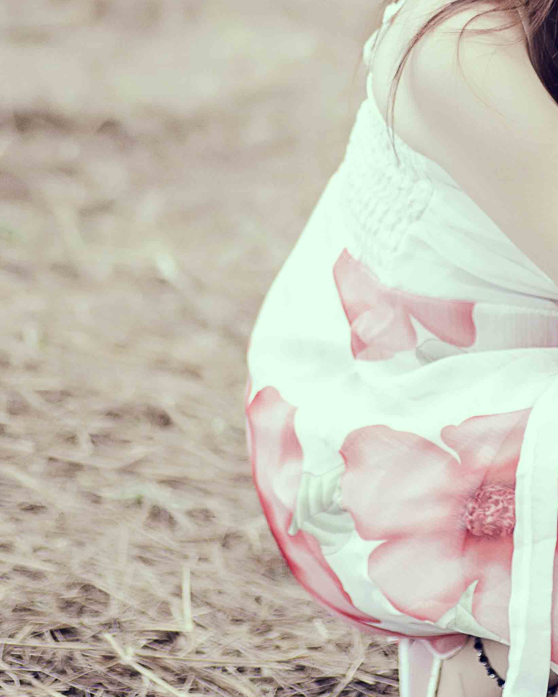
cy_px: 91
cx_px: 490
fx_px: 6276
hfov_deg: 5.1
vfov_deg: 6.4
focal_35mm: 304
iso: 100
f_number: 2.8
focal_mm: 90
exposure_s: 1/800
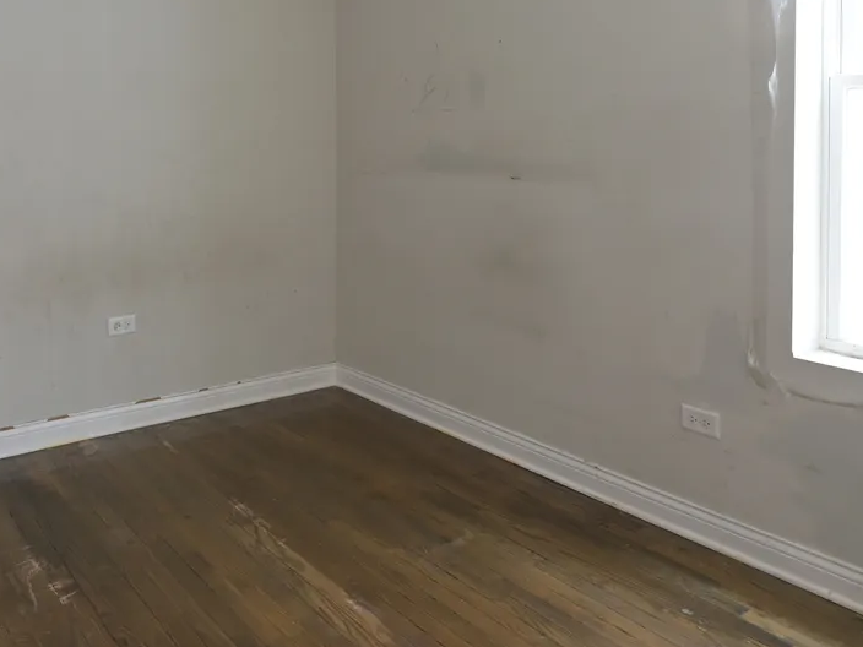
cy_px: 145
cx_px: 332
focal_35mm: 31
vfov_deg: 43.6
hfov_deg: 57.7
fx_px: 773
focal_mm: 14
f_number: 8
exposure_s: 13
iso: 400
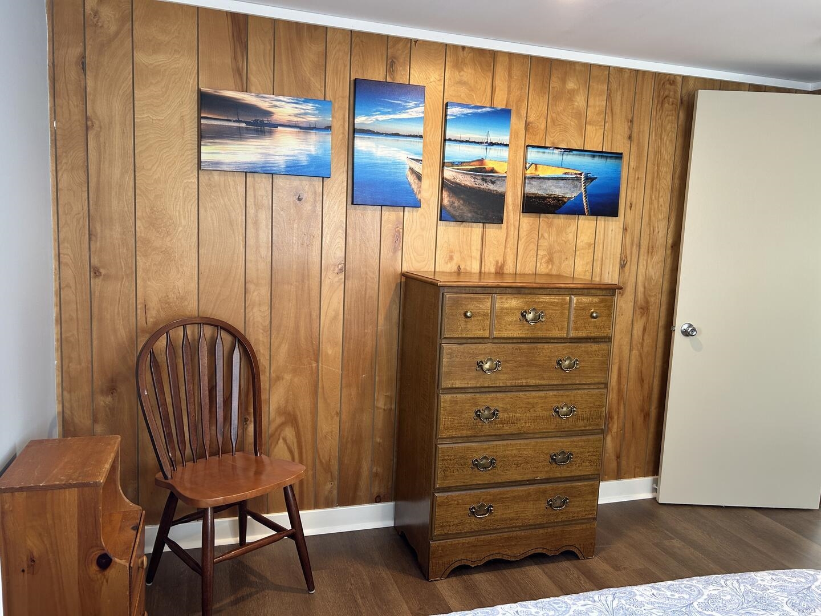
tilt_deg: -7.8
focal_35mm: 26
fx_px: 617
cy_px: 308
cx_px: 410
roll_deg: -2.2
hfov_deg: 67.3
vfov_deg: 53.1
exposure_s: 1/60
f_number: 1.5
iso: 80
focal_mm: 5.7
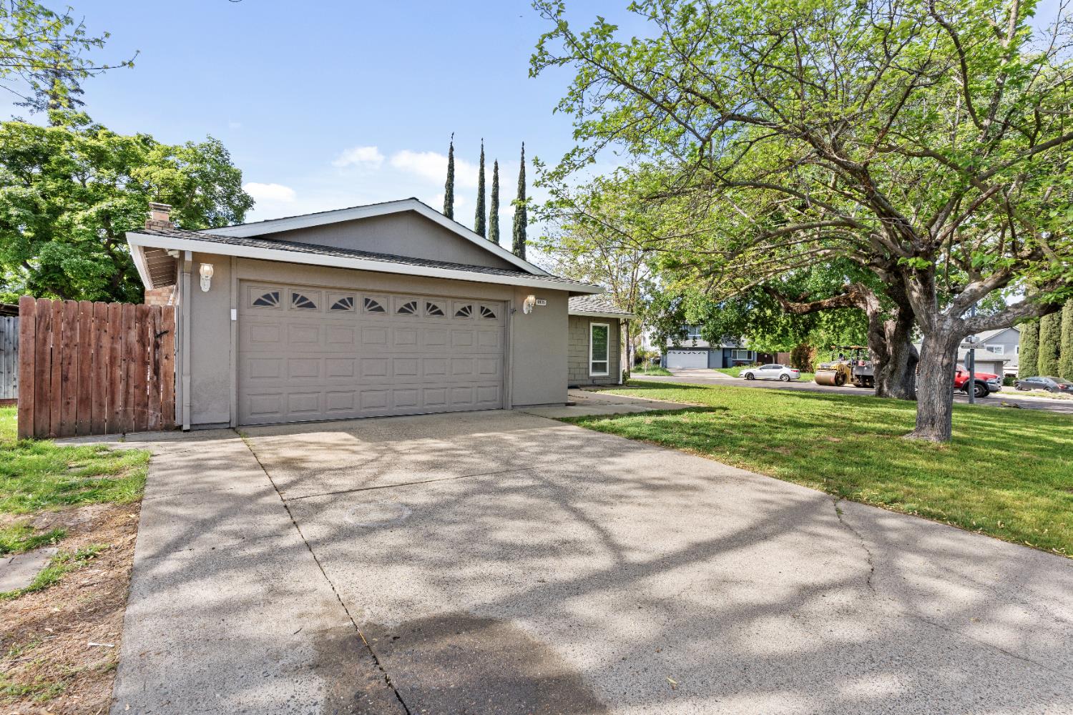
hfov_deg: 93.3
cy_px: 358
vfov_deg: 70.4
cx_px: 536
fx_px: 507
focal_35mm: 17
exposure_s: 1/80
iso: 100
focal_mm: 17
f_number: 11
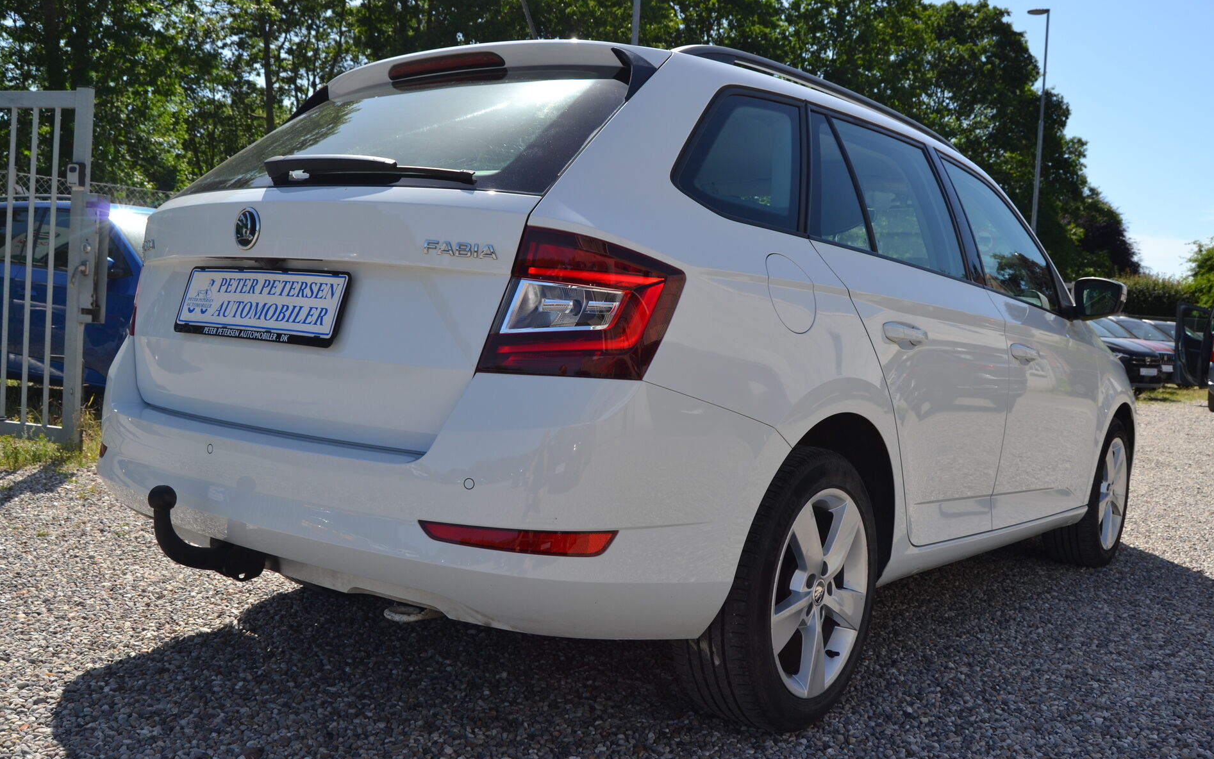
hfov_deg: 61.2
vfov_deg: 40.6
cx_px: 615
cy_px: 374
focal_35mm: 31
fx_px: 1026
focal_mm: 20
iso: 100
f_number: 8
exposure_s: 1/250
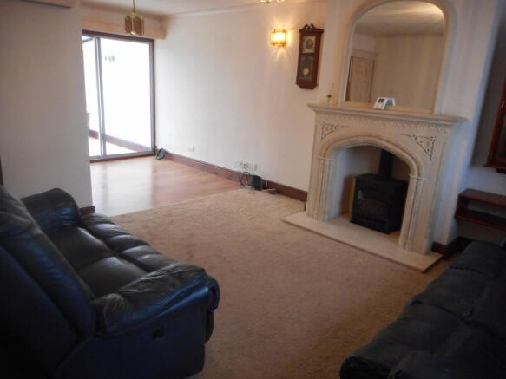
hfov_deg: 69.4
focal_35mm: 25
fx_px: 365
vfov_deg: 54.9
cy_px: 190
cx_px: 253
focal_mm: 4.5
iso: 360
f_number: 3.7
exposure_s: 1/30
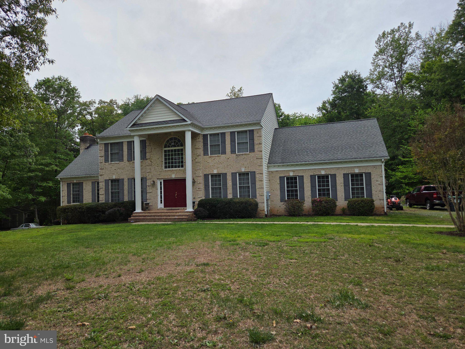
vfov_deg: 58.9
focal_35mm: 23
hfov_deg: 73.9
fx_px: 309
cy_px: 174
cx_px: 232
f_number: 1.8
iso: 80
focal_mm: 5.4
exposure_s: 1/6412
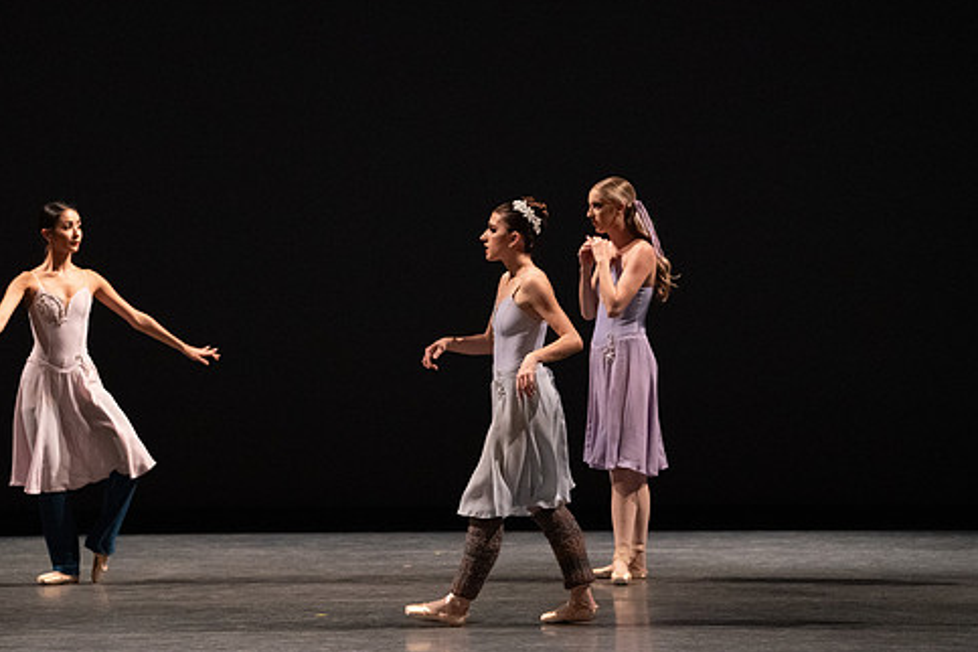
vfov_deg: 5.7
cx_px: 437
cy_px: 280
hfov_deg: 8.6
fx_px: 6519
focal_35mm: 240
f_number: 5
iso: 12800
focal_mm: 200
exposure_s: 1/400
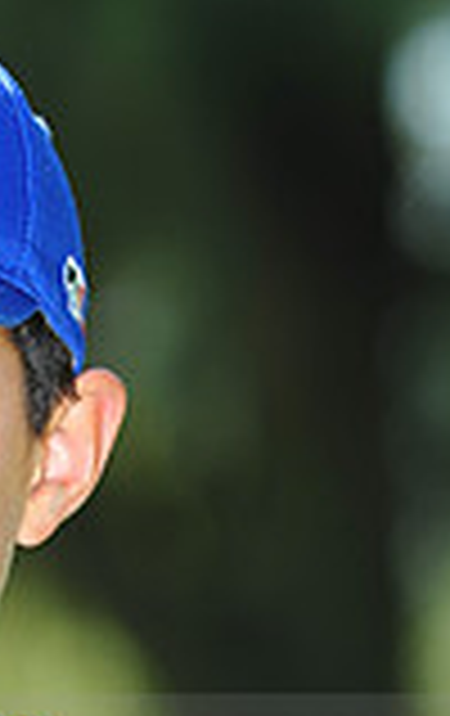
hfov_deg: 1.8
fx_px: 14475
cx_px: -108
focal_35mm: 741
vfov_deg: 2.8
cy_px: 757
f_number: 5.6
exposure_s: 1/320
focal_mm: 200
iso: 200
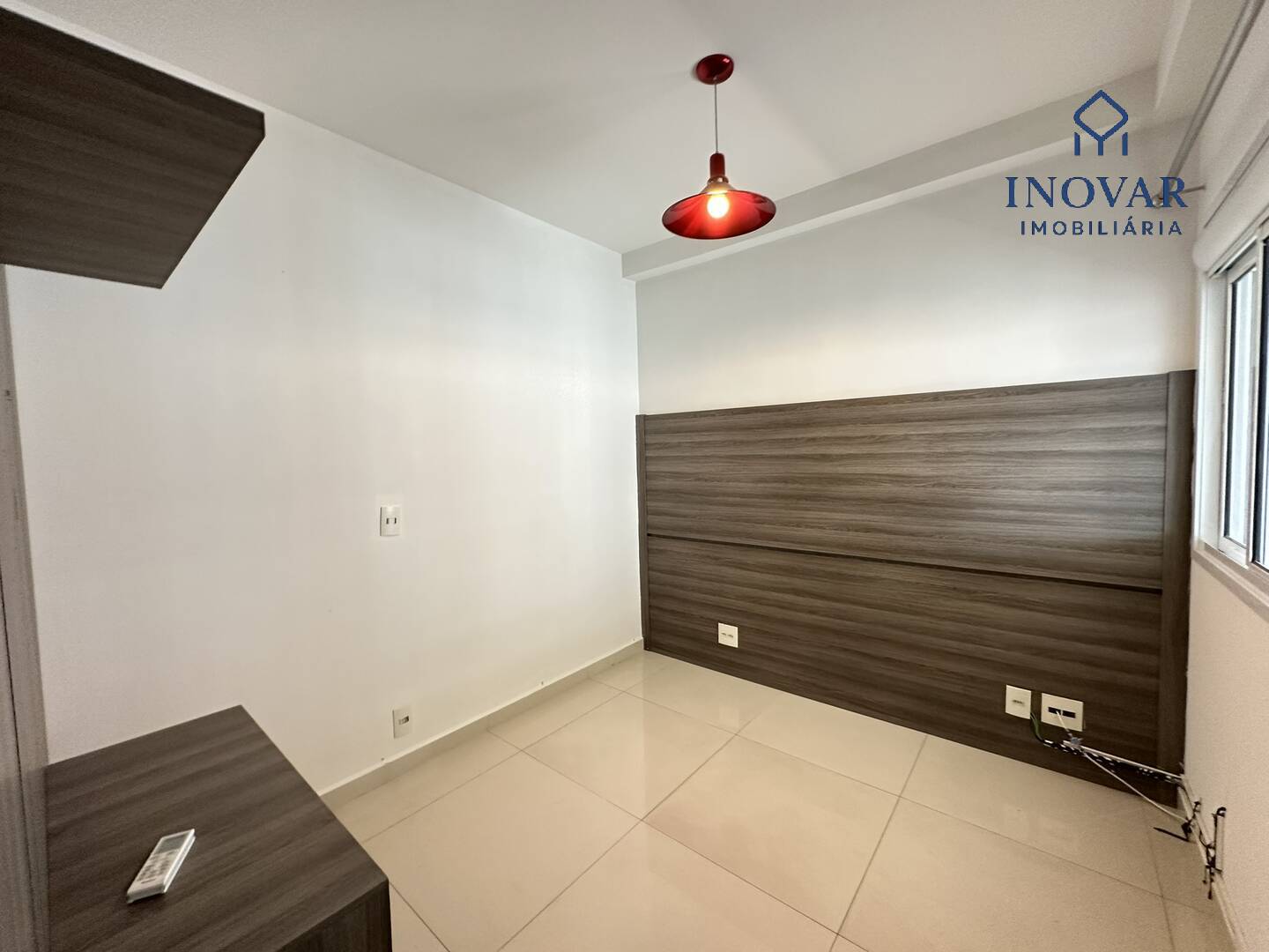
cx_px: 634
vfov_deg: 85.7
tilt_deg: -1.8
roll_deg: +2.5
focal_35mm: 14
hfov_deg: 102.1
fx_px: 513
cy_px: 476
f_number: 2.2
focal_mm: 2.22
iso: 200
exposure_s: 1/60
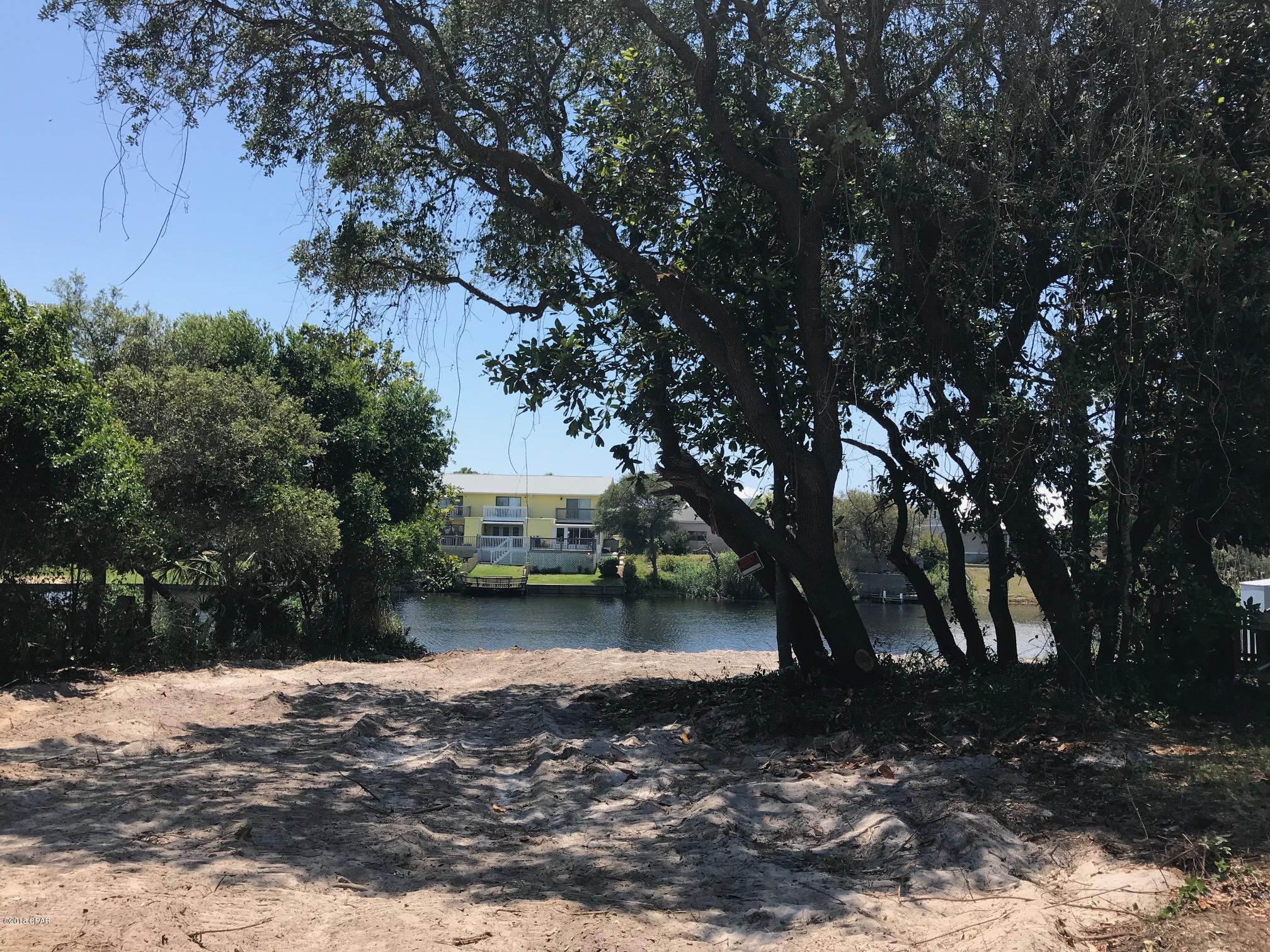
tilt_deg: +3.9
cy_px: 476
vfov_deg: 49.7
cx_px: 635
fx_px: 1027
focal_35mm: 28
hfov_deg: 63.4
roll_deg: -1.6
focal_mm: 3.99
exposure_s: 1/1497
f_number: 1.8
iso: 20
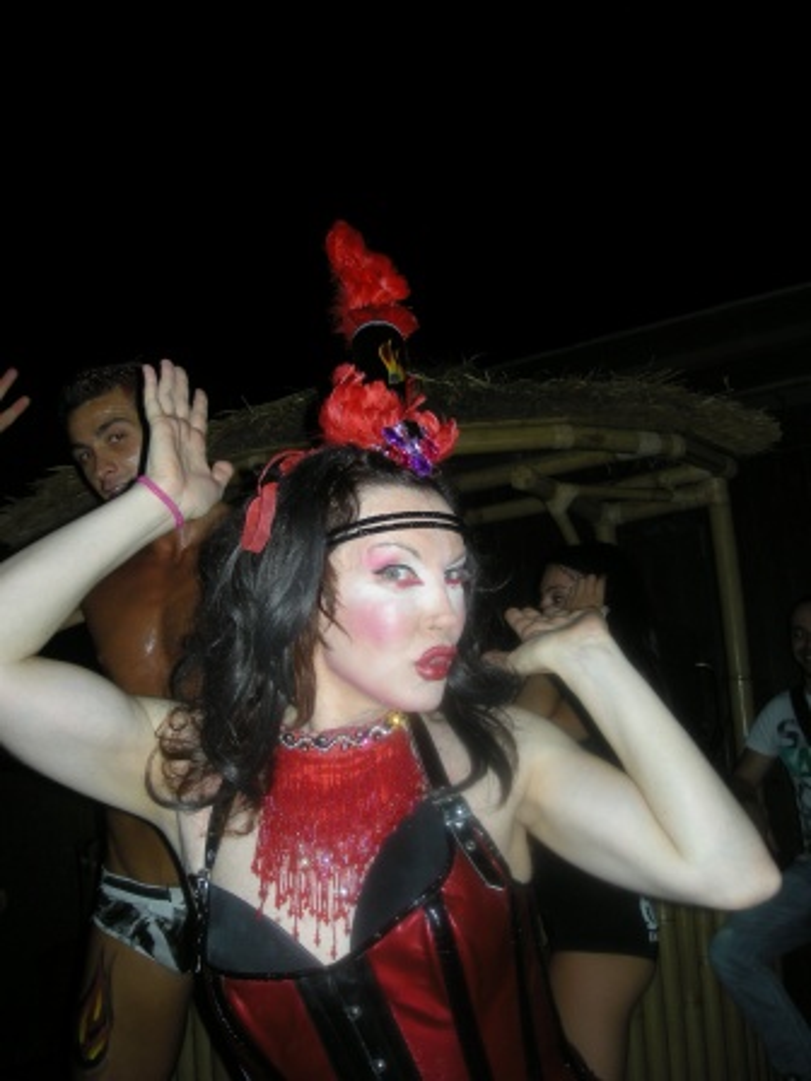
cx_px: 406
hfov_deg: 40.7
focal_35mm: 35
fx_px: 1093
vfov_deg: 52.6
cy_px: 540
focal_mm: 5.7
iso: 71
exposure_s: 1/60
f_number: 2.8
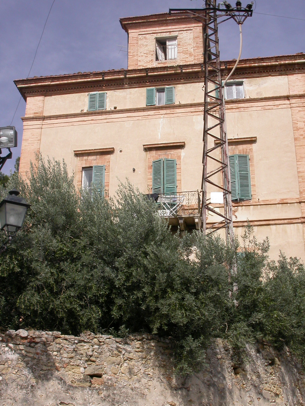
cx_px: 165
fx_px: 658
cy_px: 224
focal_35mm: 56
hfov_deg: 26.1
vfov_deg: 34.3
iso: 100
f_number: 8.1
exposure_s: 1/389
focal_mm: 10.2
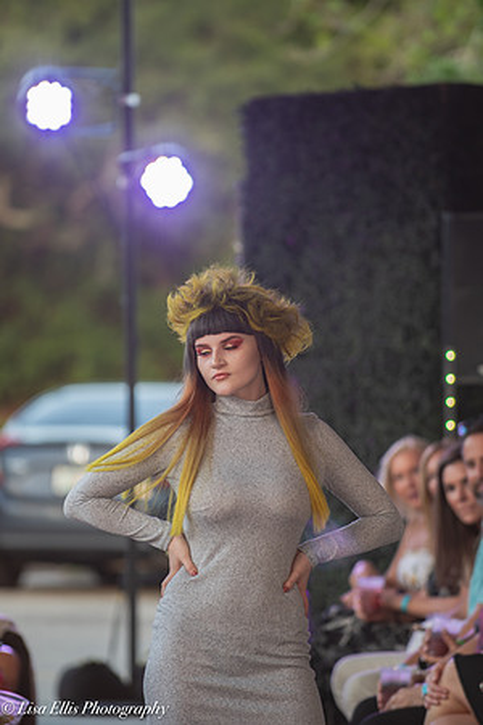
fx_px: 4830
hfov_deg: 5.7
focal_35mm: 240
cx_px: 242
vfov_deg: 8.6
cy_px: 362
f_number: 4.5
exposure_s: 1/250
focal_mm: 200
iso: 400
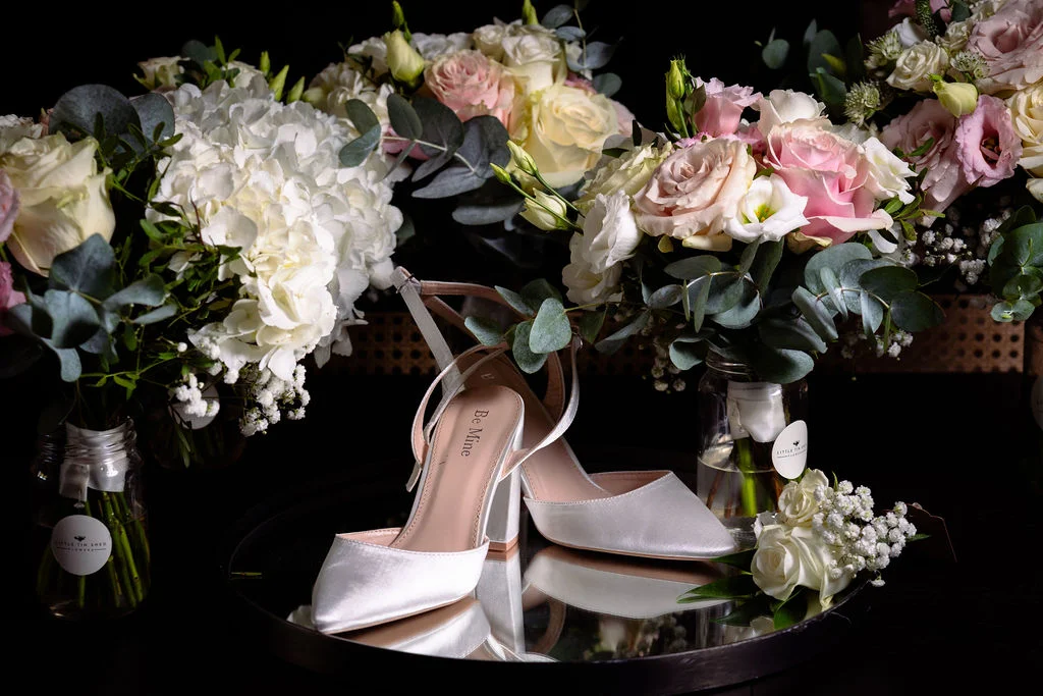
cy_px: 348
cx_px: 522
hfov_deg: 19.8
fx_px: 2984
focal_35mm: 103
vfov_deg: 13.3
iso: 320
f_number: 4
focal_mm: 69
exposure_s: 1/200
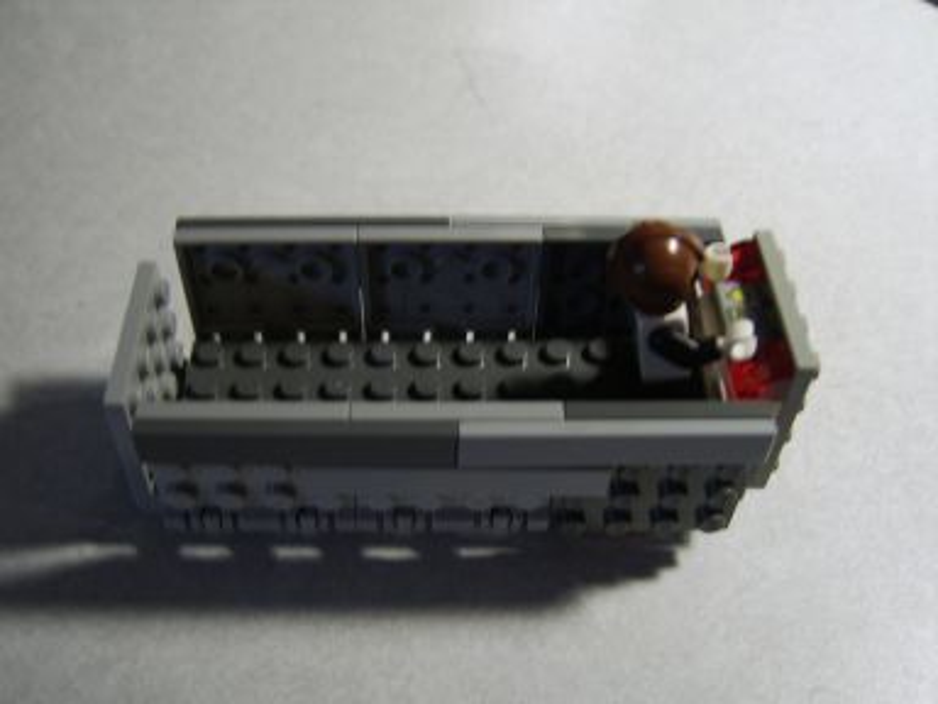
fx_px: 840
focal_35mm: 31
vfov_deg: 45.4
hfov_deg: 58.4
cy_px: 352
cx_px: 469
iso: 71
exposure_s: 1/6
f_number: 2.7
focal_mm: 8.13
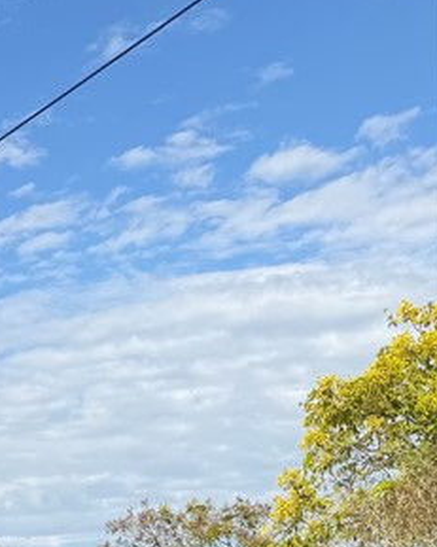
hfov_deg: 14.3
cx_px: -524
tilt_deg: +3.0
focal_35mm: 83
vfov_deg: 21.7
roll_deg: +1.2
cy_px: 611
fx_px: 1343
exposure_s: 1/4975
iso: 80
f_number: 1.78
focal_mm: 6.76
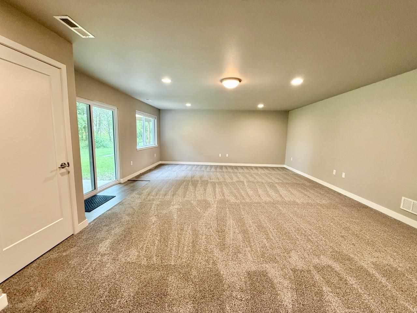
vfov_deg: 85.7
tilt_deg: -7.0
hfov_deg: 102.1
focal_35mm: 14
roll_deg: -1.2
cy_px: 156
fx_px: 169
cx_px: 208
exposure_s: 1/60
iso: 320
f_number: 2.2
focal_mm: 2.22
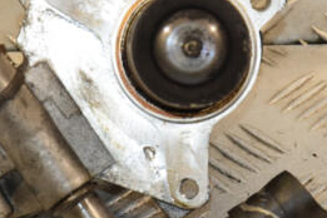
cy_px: 109
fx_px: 3070
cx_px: 174
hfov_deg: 6.1
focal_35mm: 338
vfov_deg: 4.1
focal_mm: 98
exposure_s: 1/200
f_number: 6.3
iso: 800
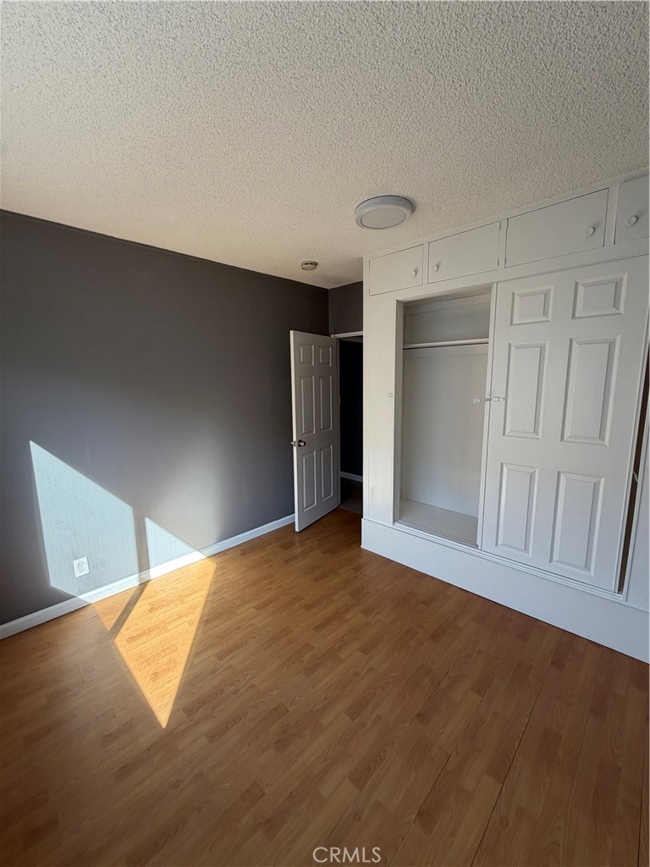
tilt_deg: -7.8
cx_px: 325
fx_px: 351
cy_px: 434
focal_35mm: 14
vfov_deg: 102.1
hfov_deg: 85.7
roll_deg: +0.7
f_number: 2.2
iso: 64
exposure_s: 1/121
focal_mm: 2.22
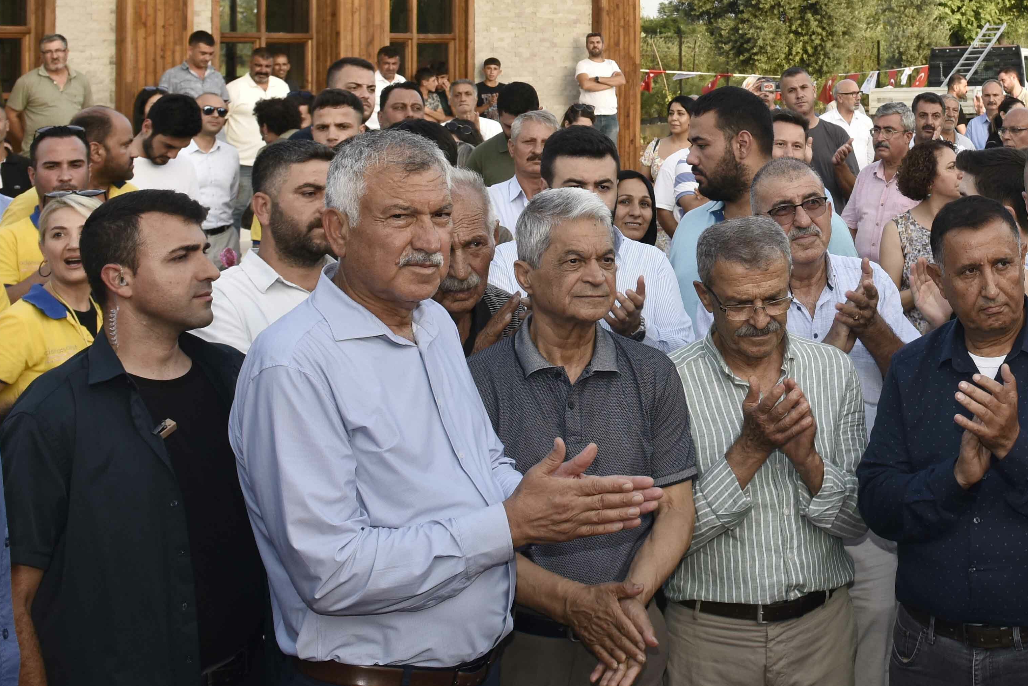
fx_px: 1657
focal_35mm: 58
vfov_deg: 22.6
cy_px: 24
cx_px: 897
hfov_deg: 33.0
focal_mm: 24
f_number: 5.6
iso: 320
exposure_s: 1/200
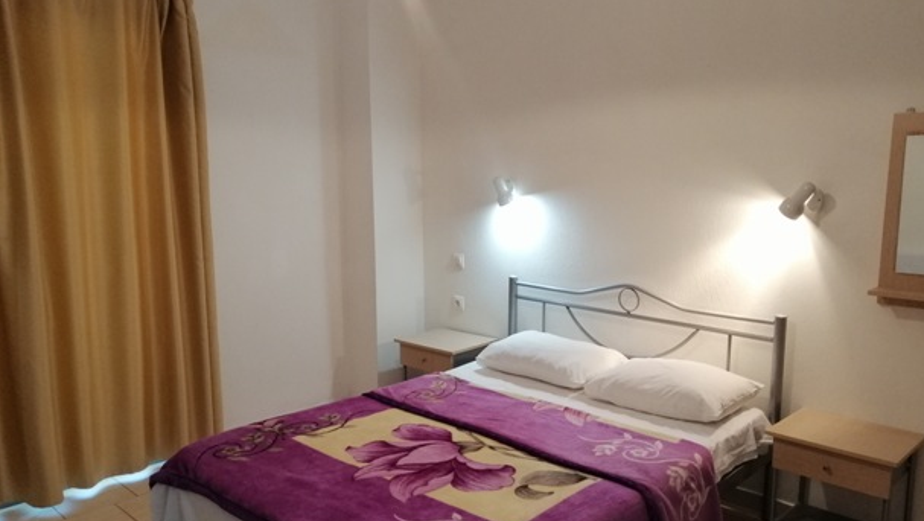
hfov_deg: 62.6
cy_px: 286
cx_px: 475
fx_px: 760
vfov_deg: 37.8
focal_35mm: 31
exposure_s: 1/33.3
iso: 200
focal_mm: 3.95
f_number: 1.8
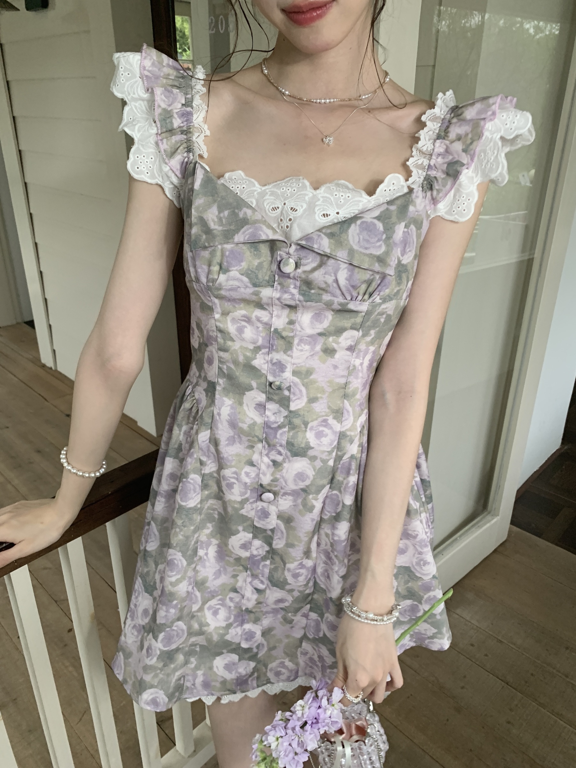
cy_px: 384
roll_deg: -1.0
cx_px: 288
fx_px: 577
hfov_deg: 53.1
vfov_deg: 67.3
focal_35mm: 26
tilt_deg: -25.5
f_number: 1.8
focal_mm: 4.25
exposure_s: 1/60
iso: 160
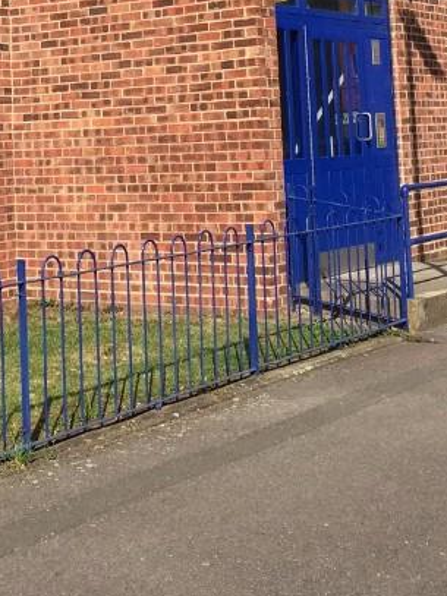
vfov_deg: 25.5
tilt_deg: +4.5
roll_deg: +1.4
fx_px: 1258
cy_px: 19
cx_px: 176
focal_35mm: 73
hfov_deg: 20.1
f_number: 2.2
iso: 32
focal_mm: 4.15
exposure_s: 1/2475
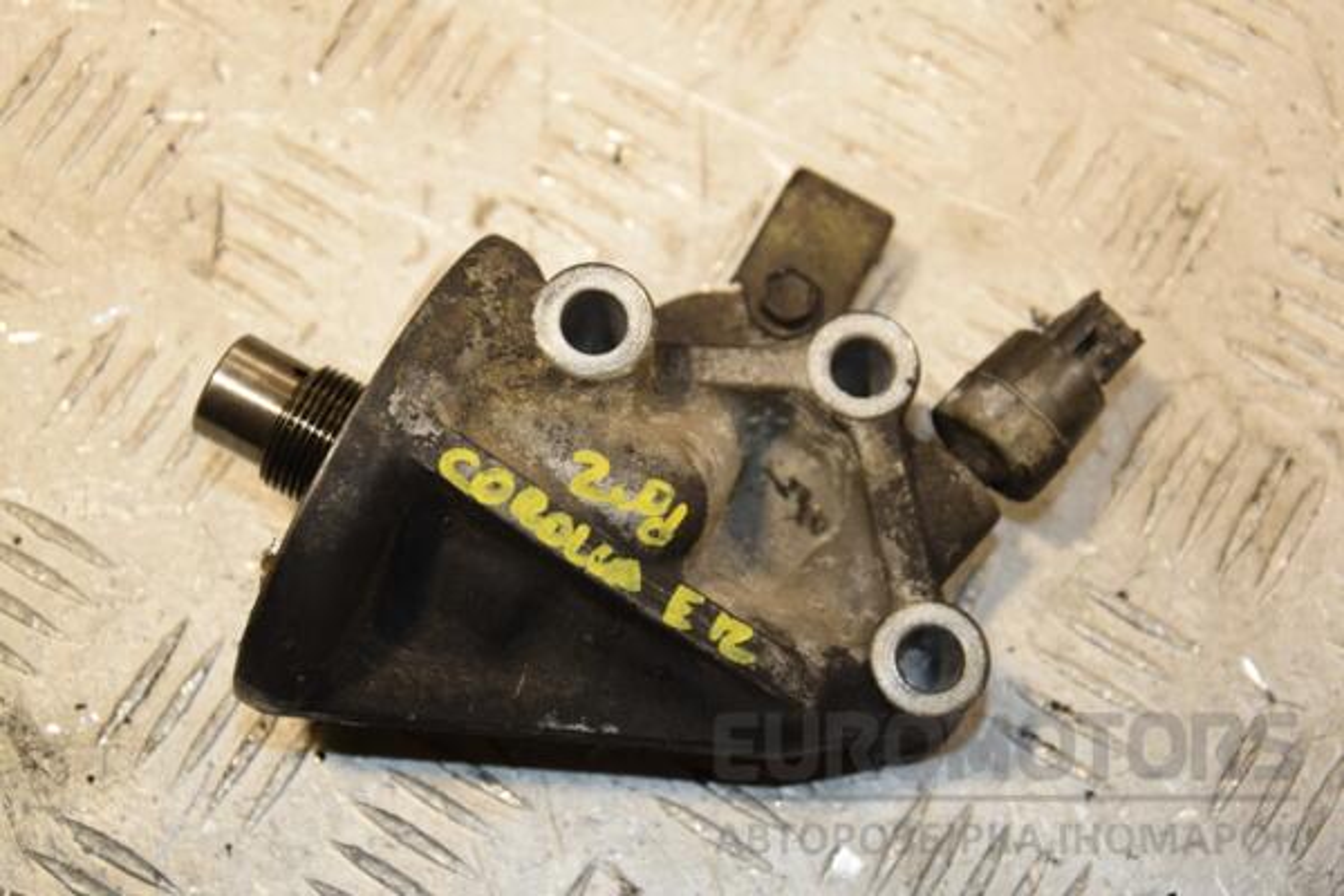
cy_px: 448
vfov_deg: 17.5
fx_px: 2912
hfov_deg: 26.0
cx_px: 672
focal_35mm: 78
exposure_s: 1/200
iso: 800
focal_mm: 52
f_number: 5.6
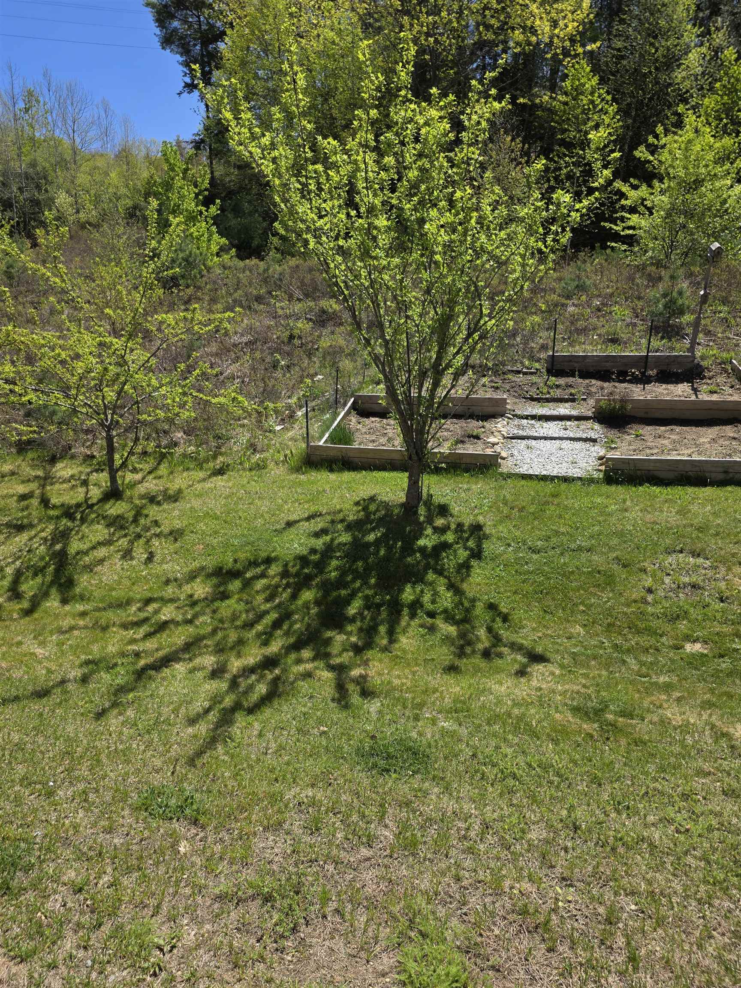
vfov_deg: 73.9
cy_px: 494
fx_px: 656
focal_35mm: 23
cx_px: 370
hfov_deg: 58.9
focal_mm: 6.25
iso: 80
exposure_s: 1/5608
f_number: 1.7
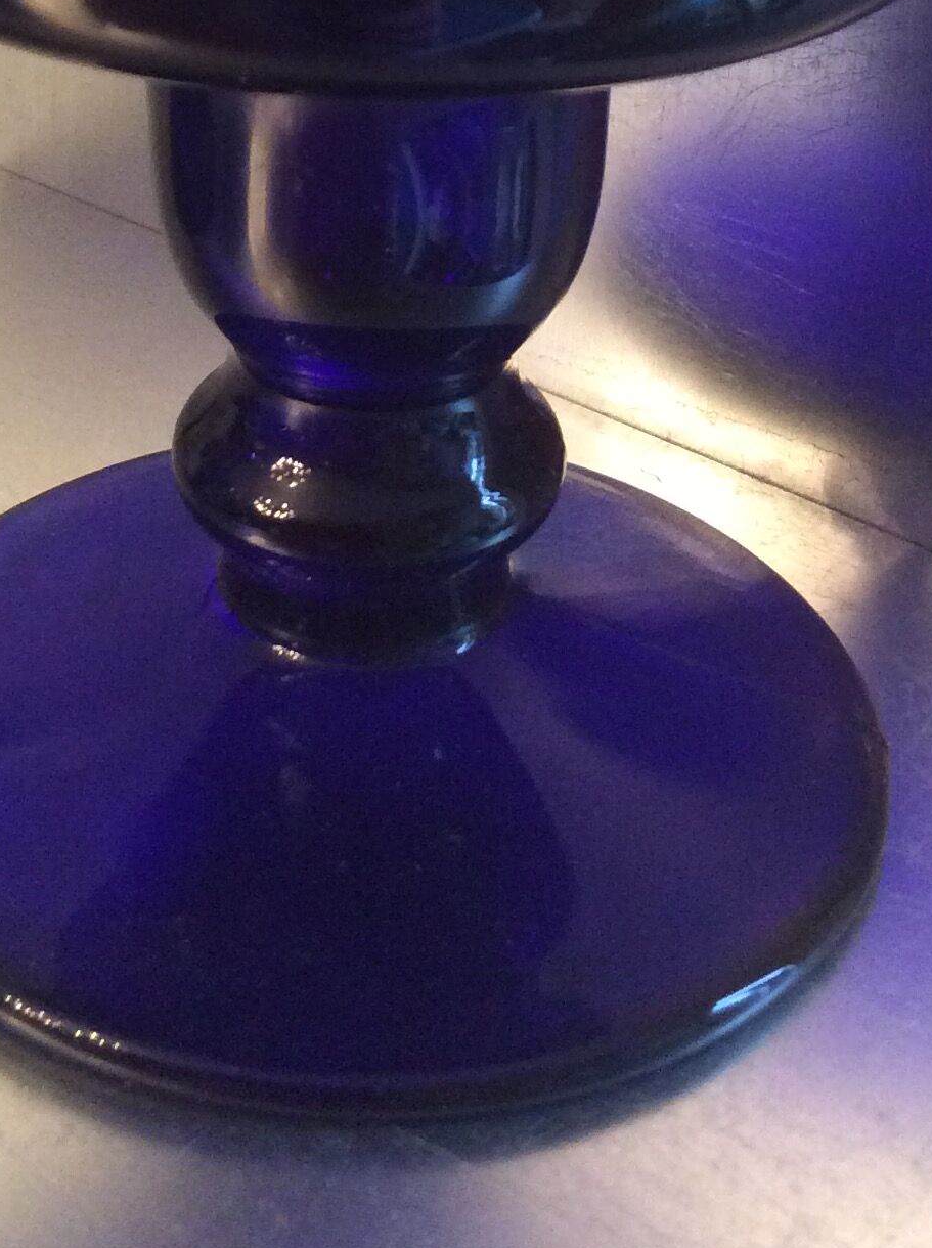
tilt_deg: -19.8
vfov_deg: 26.9
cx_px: 381
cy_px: -33
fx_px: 2448
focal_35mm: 68
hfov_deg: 21.5
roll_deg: -1.1
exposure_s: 1/17
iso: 250
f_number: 2.4
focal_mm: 3.3
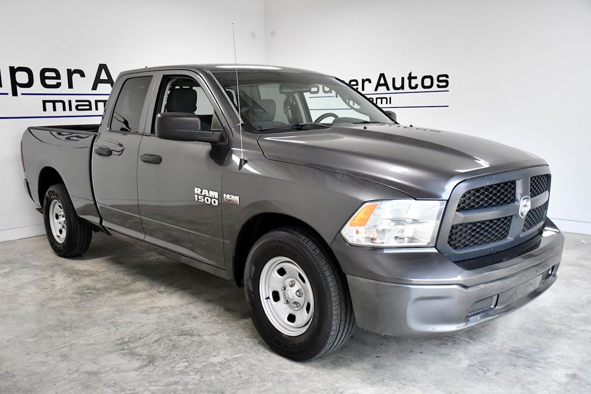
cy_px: 197
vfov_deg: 40.0
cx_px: 296
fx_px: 542
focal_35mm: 33
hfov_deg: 57.2
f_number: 4
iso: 2500
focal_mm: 22
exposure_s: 1/1000
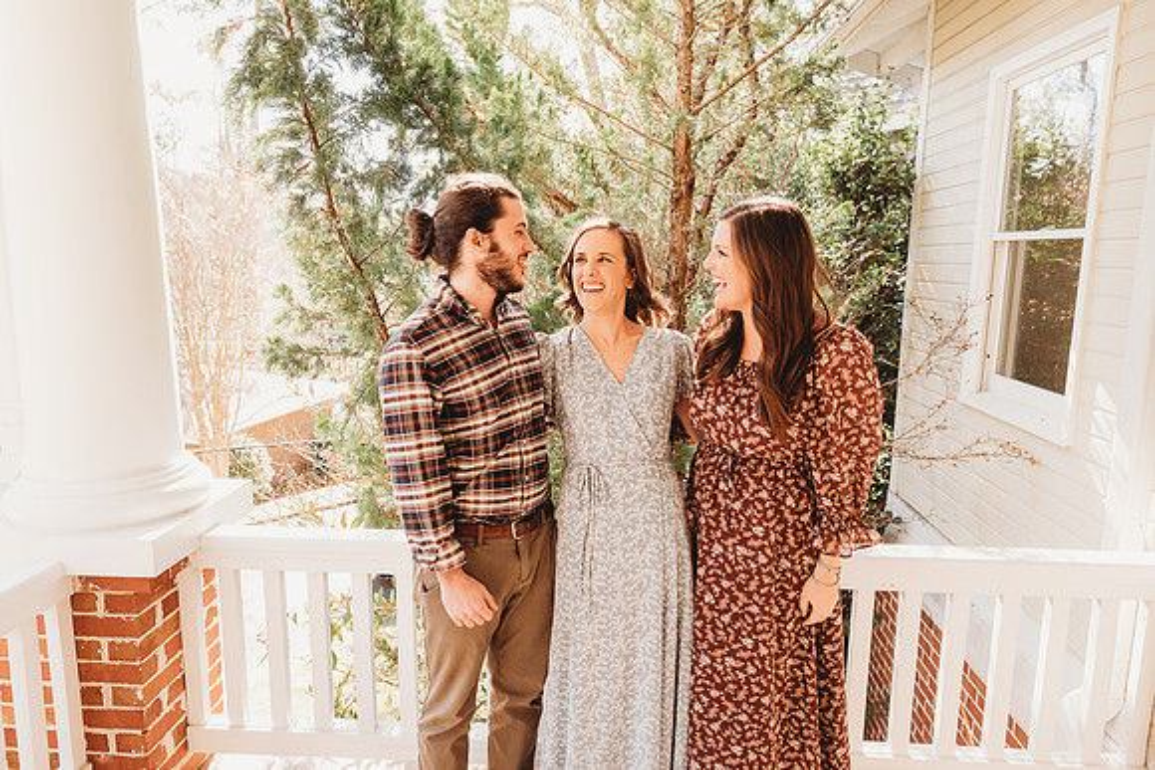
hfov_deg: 73.7
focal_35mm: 24
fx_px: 770
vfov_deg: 53.2
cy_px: 385
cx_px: 578
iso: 400
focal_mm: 24
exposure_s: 1/200
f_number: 4.5
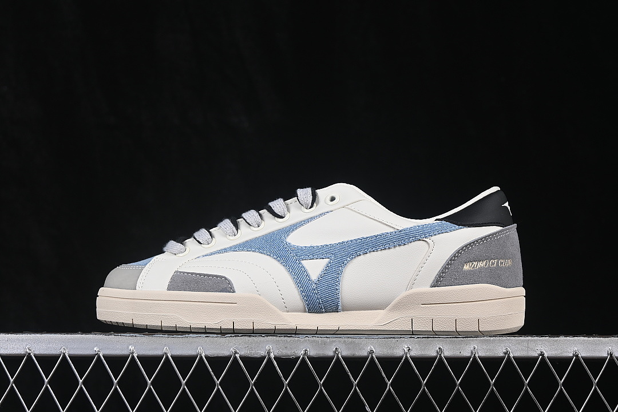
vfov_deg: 18.2
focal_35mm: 75
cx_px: 309
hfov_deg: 27.0
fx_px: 1287
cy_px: 206
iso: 160
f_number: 8
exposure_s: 1/60
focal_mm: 50
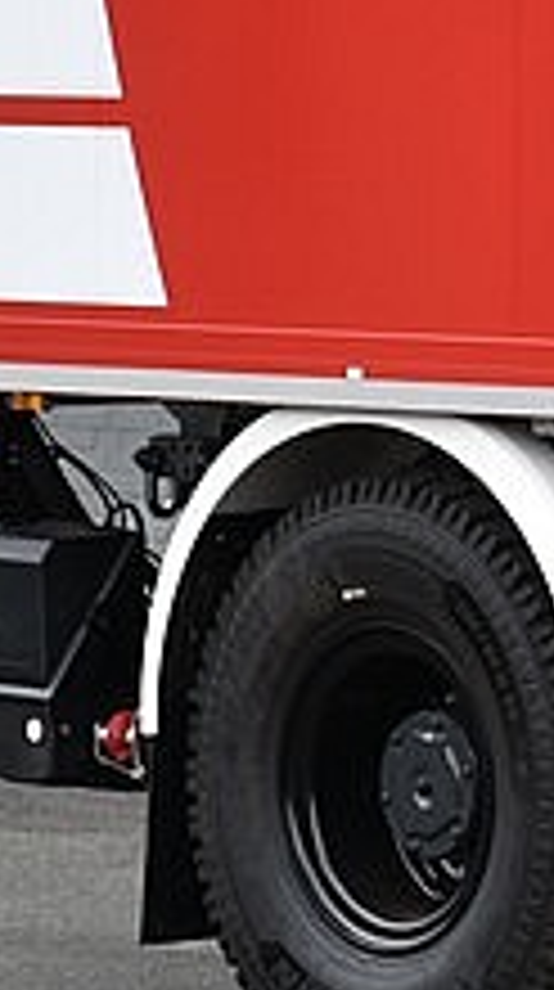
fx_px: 9576
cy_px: 162
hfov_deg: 3.2
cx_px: 1653
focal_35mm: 365
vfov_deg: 5.9
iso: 400
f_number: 6.3
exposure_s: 1/160
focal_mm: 85
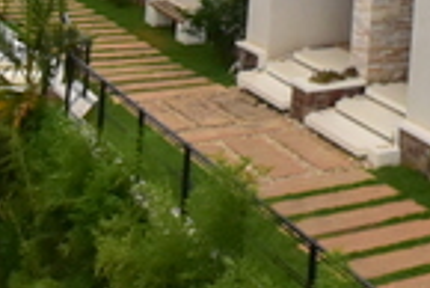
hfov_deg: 20.3
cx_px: 602
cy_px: -270
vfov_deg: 13.4
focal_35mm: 89
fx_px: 1064
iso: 800
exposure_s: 1/1600
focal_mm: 10
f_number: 8
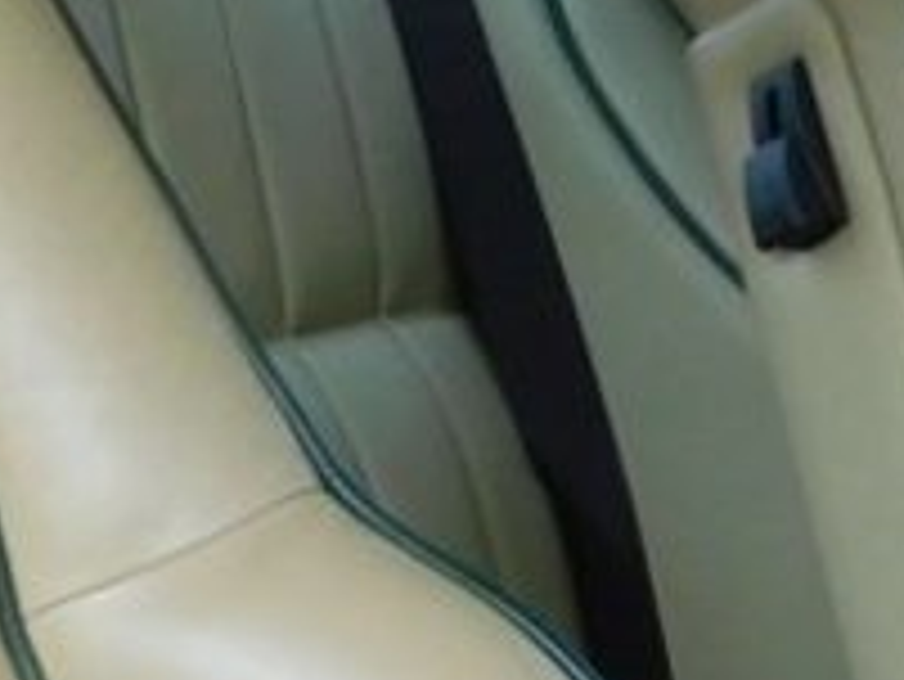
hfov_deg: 14.3
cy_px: 833
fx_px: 3580
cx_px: 679
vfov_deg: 10.6
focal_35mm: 137
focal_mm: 4
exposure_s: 1/100
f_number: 3
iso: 125
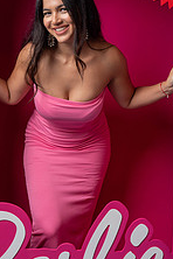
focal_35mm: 89
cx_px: 70
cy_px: 135
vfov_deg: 22.9
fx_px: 641
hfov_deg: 15.3
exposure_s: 1/200
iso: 250
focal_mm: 44
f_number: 5.6
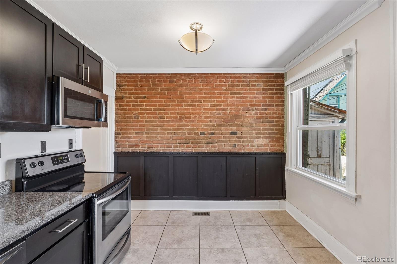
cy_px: 132
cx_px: 198
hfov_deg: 93.3
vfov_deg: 70.4
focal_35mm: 17
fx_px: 187
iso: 400
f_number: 9
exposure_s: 1/8
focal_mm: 17
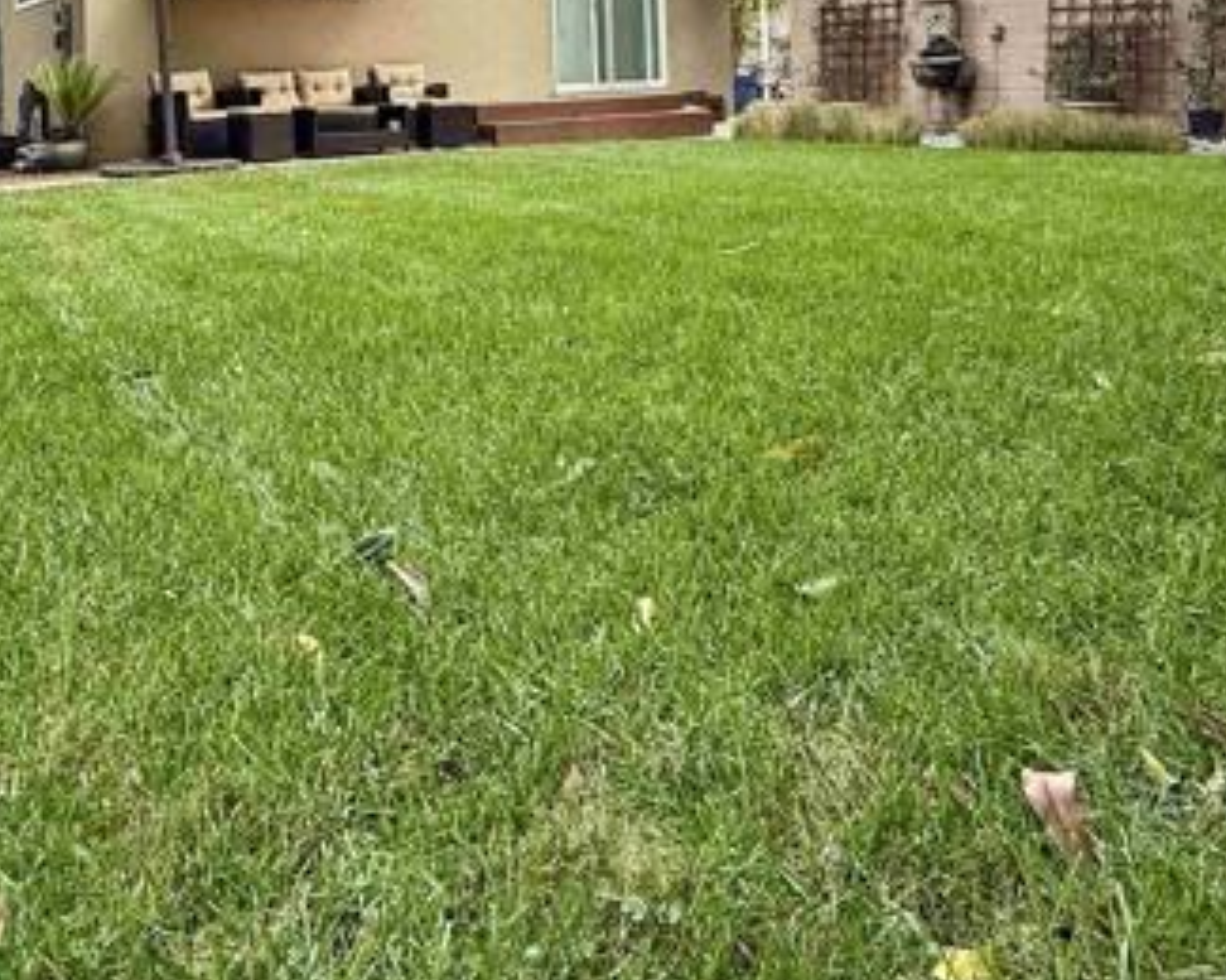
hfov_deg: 64.0
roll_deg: +2.4
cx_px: 560
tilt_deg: -3.4
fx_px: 979
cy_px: 155
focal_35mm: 27
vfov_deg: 49.1
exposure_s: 1/479
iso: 64
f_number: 2.2
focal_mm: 2.22
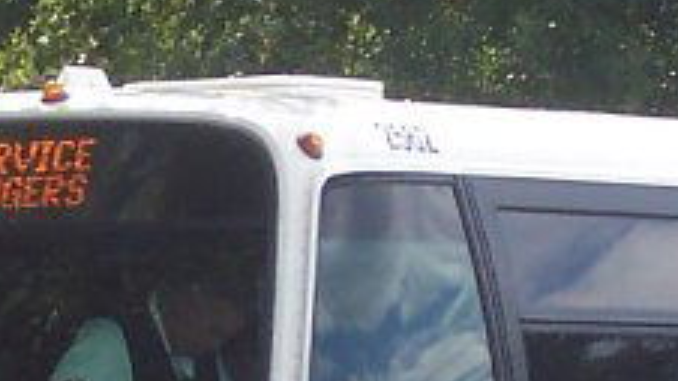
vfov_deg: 2.2
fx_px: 9868
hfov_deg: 3.9
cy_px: 507
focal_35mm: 549
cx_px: 453
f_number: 4.8
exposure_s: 1/350
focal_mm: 16.8
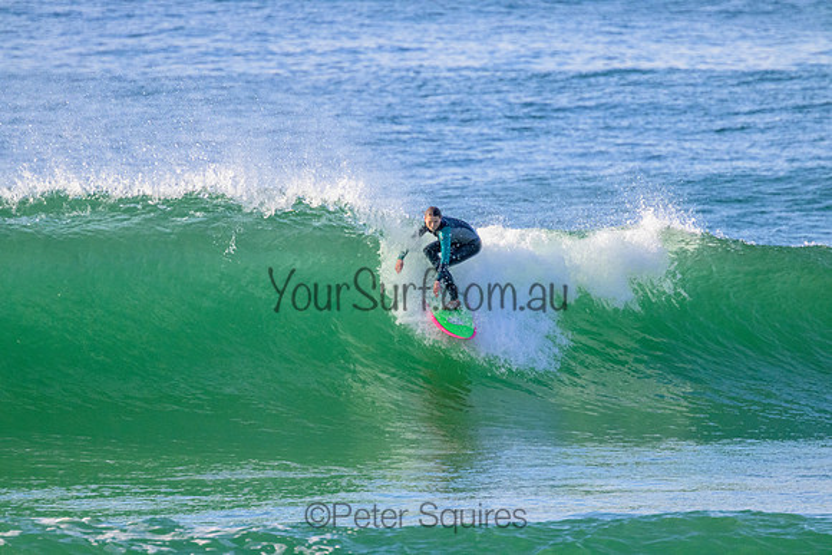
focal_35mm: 800
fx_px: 18492
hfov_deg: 2.6
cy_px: 278
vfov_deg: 1.7
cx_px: 416
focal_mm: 800
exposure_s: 1/2000
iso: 3600
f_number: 11
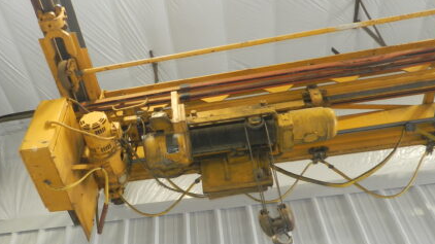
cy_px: 177
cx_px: 154
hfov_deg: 52.0
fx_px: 438
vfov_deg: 30.7
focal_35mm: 38
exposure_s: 1/50
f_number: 3.4
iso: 160
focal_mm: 4
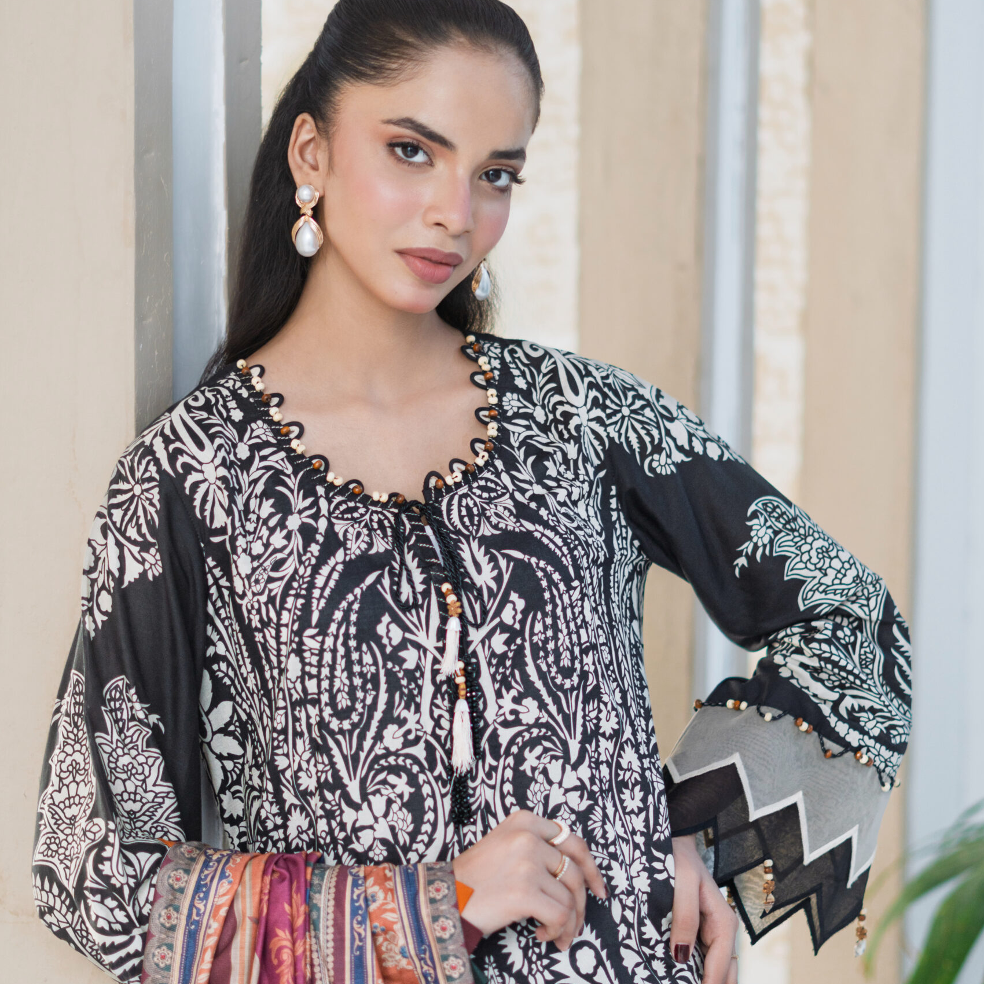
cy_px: 691
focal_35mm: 64
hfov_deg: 26.9
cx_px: 493
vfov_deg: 26.7
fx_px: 2058
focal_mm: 50
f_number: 1.8
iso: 400
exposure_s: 1/160
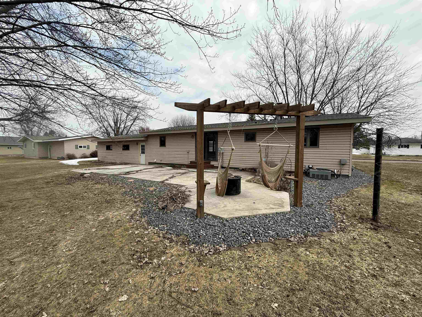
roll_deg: +0.2
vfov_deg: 85.7
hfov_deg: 102.1
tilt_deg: -2.4
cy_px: 158
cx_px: 211
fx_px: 171
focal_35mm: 14
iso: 50
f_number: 2.2
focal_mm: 2.22
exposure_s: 1/1189
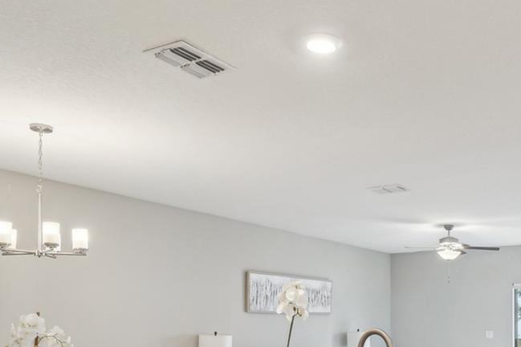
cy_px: 348
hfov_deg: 49.1
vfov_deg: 32.9
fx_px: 535
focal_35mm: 37
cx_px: 411
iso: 400
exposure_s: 1/20
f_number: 8
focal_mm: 10
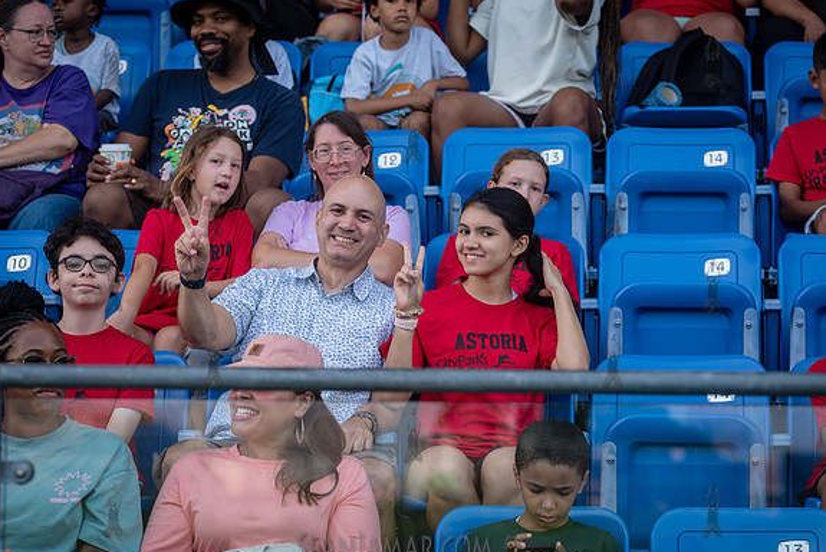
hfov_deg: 14.1
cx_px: 409
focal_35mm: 146
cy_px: 275
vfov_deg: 9.4
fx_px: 3351
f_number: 4
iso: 125
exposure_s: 1/250
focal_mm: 125
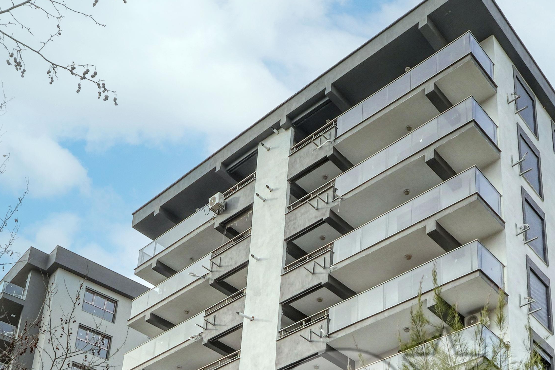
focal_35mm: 40
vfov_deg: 28.6
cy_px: 456
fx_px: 617
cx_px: 375
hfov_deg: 47.6
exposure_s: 1/30
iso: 400
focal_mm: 10
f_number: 10
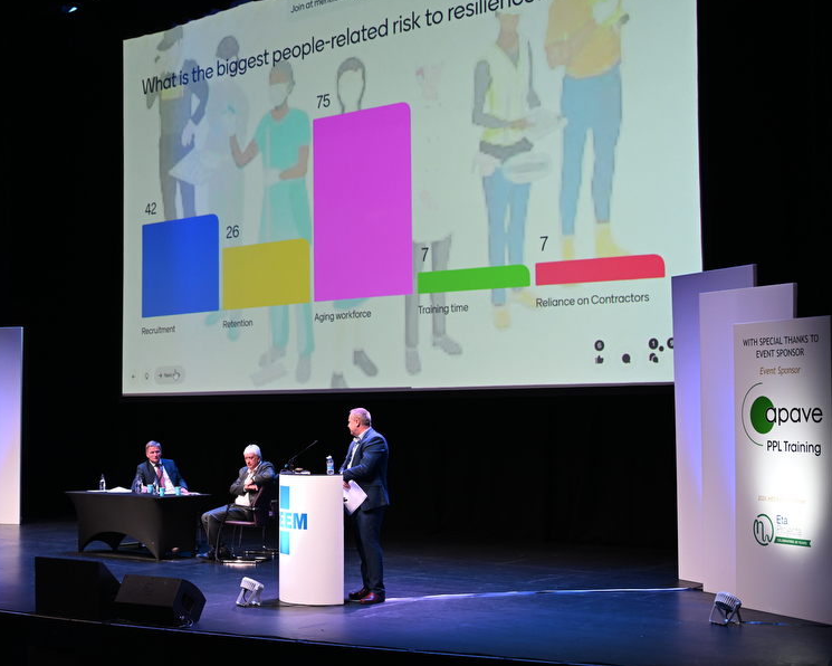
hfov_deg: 37.7
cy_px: 286
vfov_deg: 30.8
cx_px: 280
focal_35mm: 49
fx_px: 1207
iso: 500
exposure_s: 1/200
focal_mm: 38
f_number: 2.8
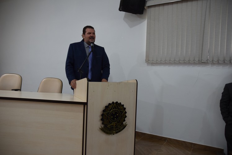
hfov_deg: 67.3
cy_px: 78
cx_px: 116
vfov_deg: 48.0
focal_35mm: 27
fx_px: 174
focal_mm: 18
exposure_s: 1/60
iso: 400
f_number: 4
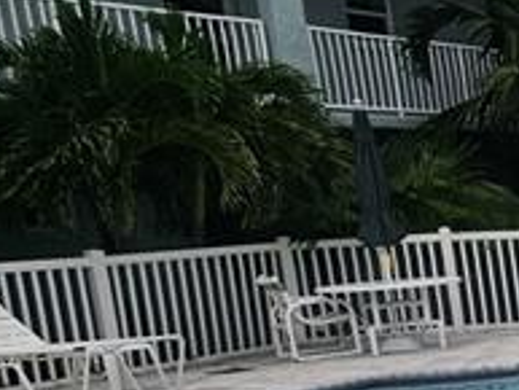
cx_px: 1256
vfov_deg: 20.8
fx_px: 1035
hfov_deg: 15.1
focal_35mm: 69
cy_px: 358
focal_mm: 2.2
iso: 50
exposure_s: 1/657
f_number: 2.2
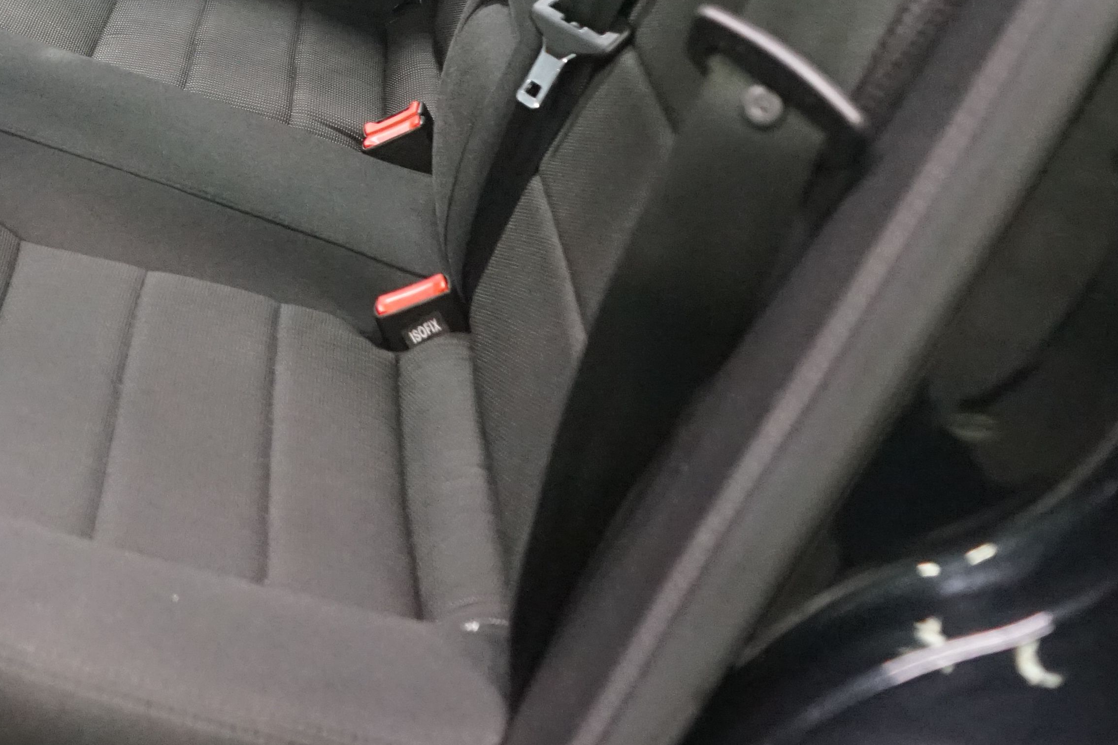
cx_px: -102
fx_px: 2298
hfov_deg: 25.4
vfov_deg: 17.6
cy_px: -131
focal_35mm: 74
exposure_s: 1/50
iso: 6400
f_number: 5
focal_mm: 28
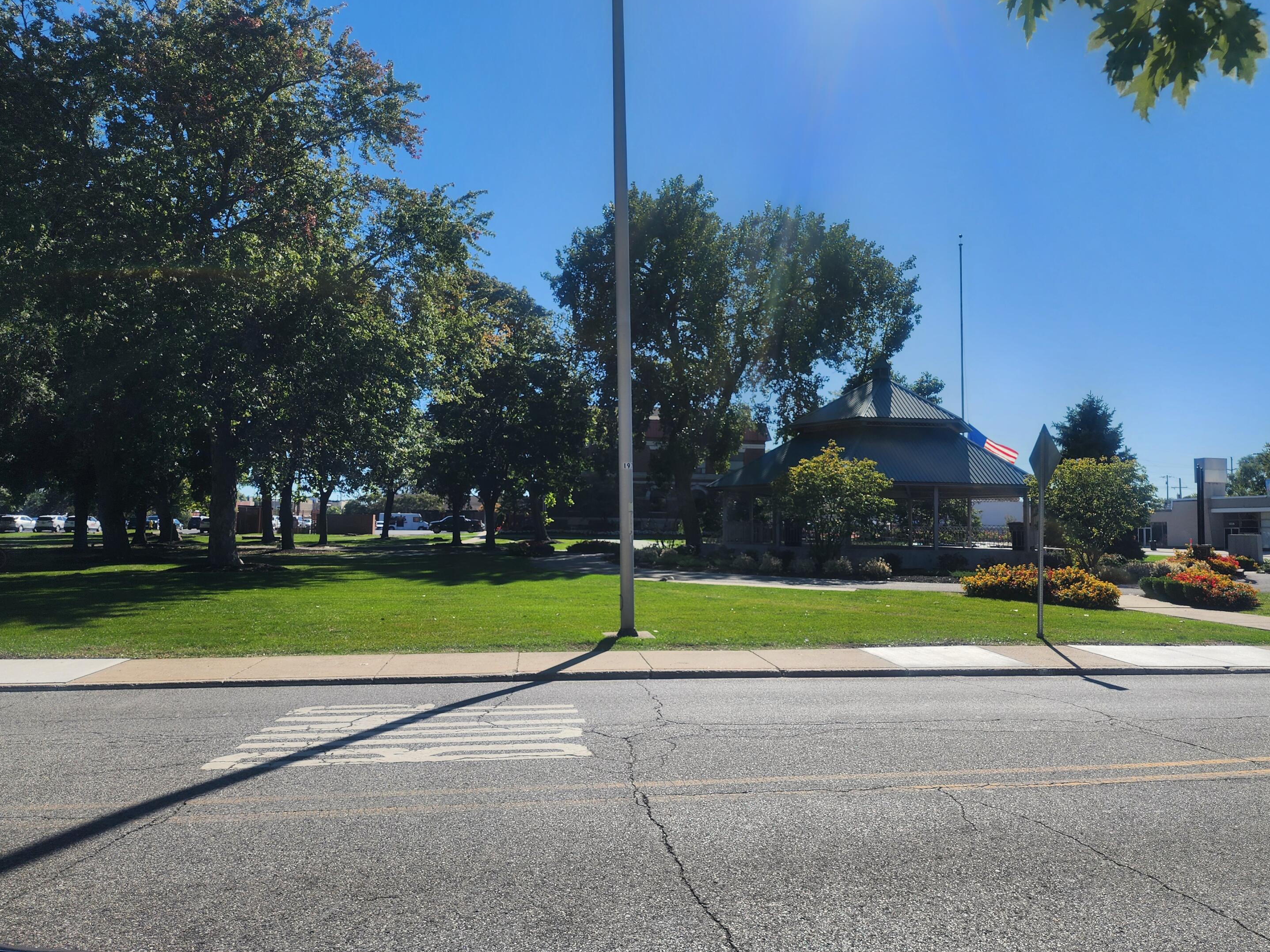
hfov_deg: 71.6
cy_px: 472
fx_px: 880
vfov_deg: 56.8
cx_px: 656
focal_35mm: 24
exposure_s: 1/1250
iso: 12
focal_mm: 6.4
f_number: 1.8
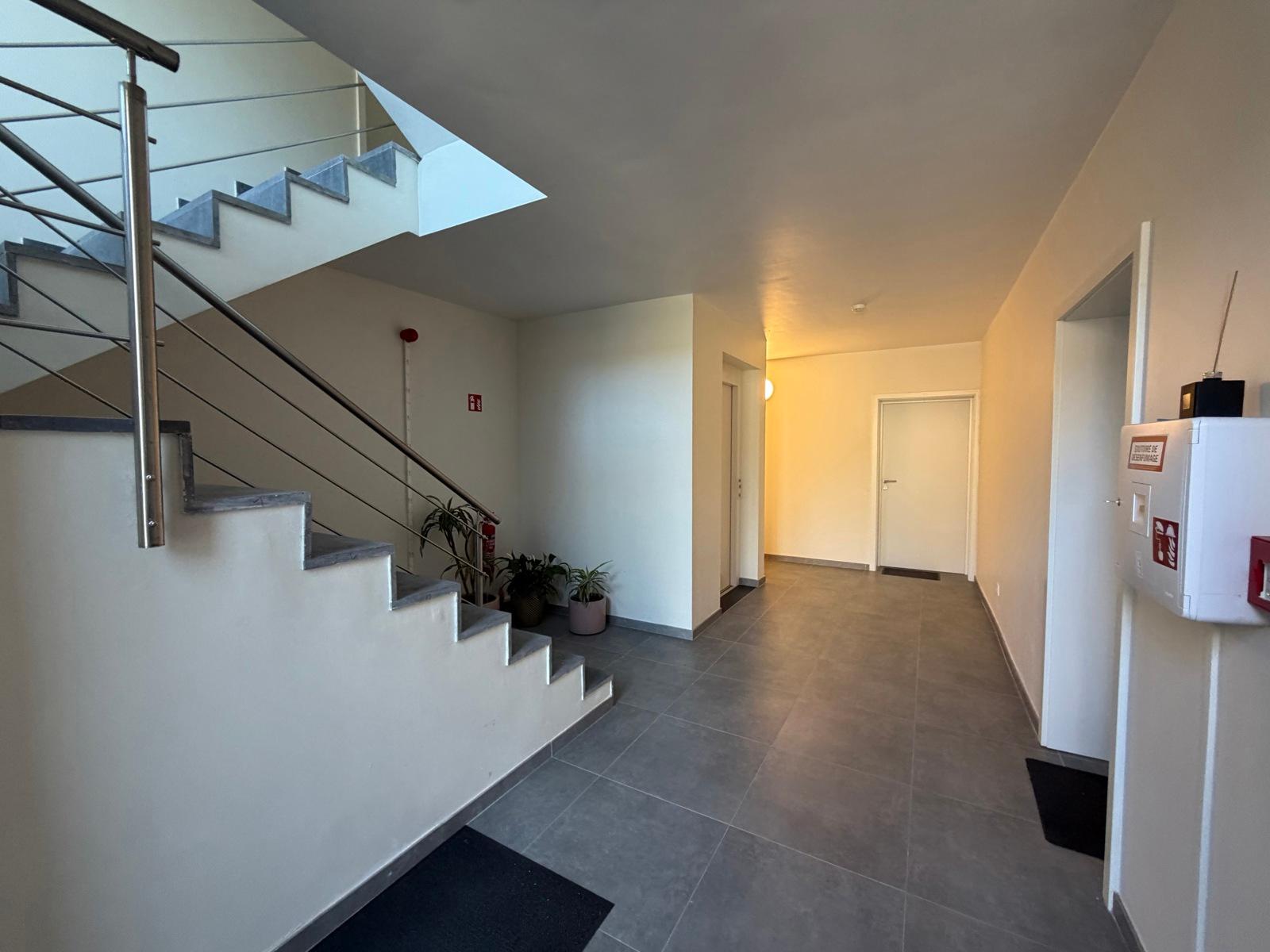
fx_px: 514
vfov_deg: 85.7
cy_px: 476
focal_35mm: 14
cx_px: 635
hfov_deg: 102.1
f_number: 2.2
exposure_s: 1/100
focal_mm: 2.22
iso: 320
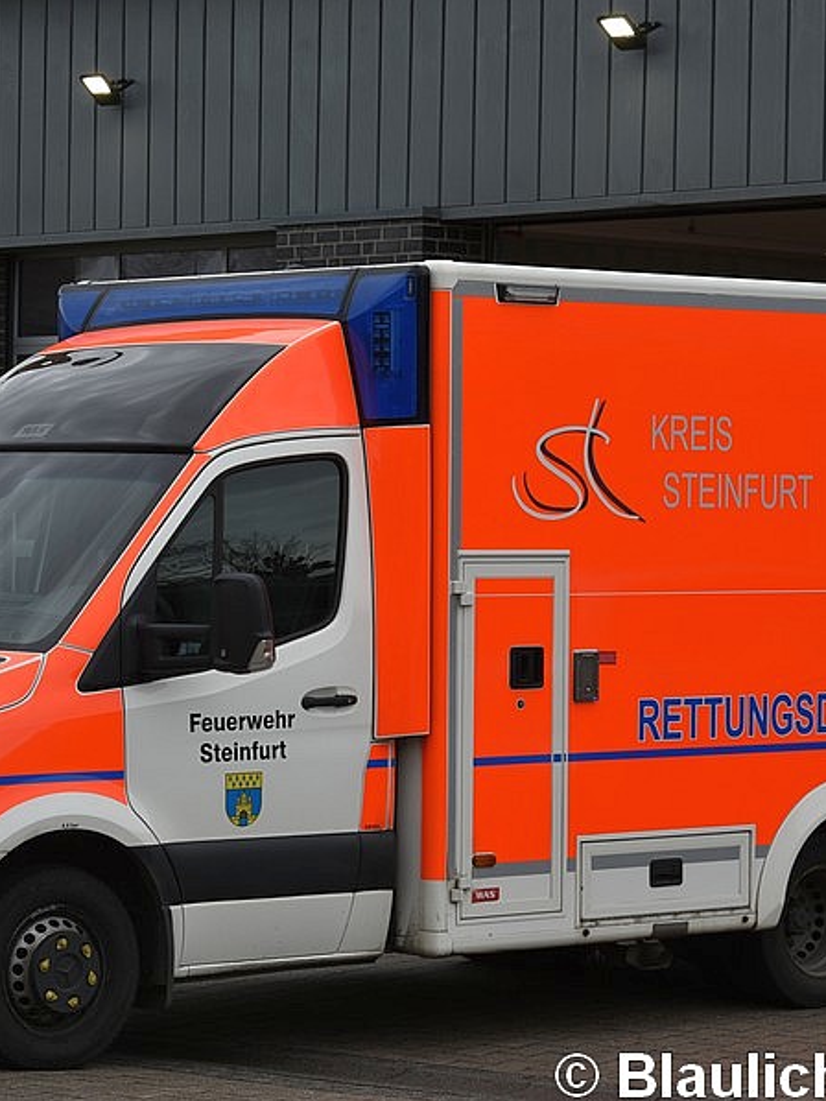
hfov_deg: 12.8
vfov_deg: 17.0
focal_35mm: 116
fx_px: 3689
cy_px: 550
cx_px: 352
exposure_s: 1/250
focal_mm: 80
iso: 200
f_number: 8
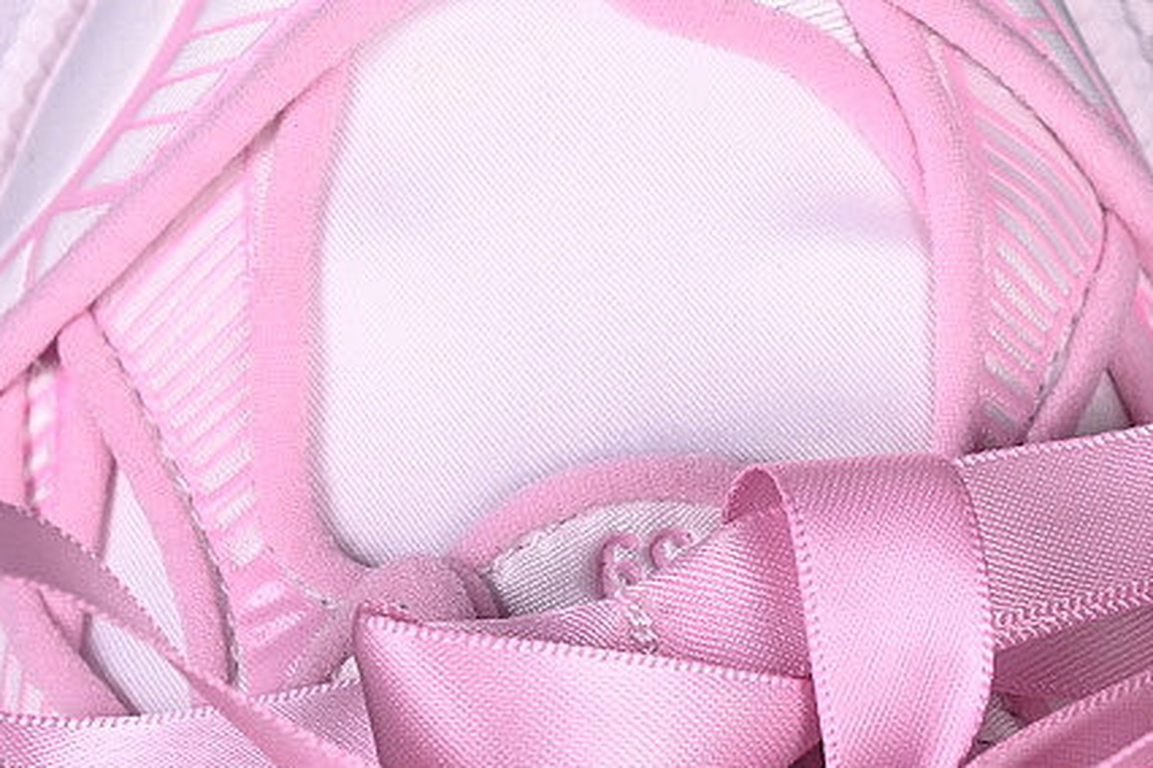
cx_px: 612
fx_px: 6085
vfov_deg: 7.2
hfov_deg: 10.8
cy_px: 498
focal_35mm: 190
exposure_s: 1/80
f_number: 7.1
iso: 160
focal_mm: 50
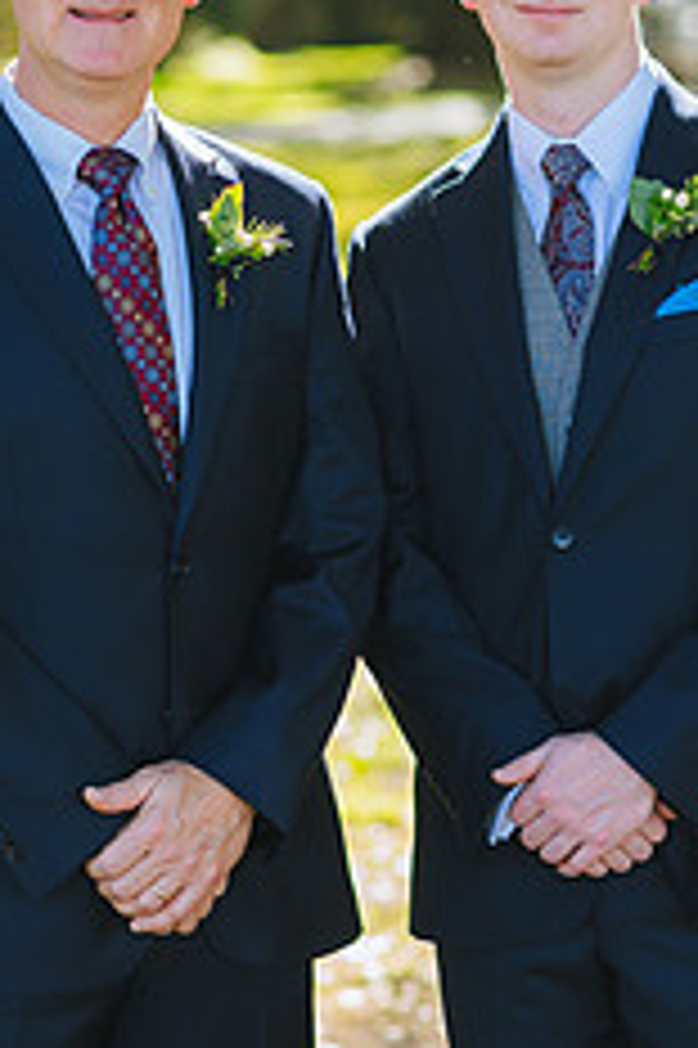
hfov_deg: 8.4
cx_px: 329
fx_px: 4776
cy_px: 535
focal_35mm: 164
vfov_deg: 12.5
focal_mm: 85
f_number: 2.8
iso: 200
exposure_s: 1/800
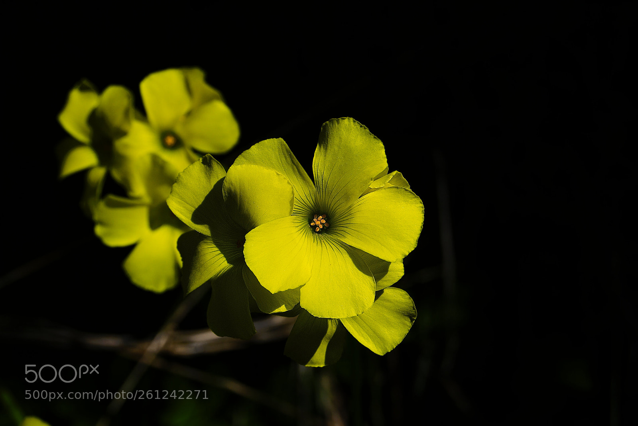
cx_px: 319
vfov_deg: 16.6
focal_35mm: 82
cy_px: 213
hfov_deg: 24.6
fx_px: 1463
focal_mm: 55
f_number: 8
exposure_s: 1/500
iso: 100
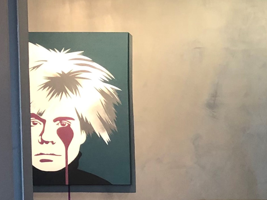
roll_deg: +0.2
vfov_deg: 14.2
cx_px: 403
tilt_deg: -3.8
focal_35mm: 104
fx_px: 802
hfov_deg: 17.0
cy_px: 131
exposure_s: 1/33
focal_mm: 3.99
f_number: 1.8
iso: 40
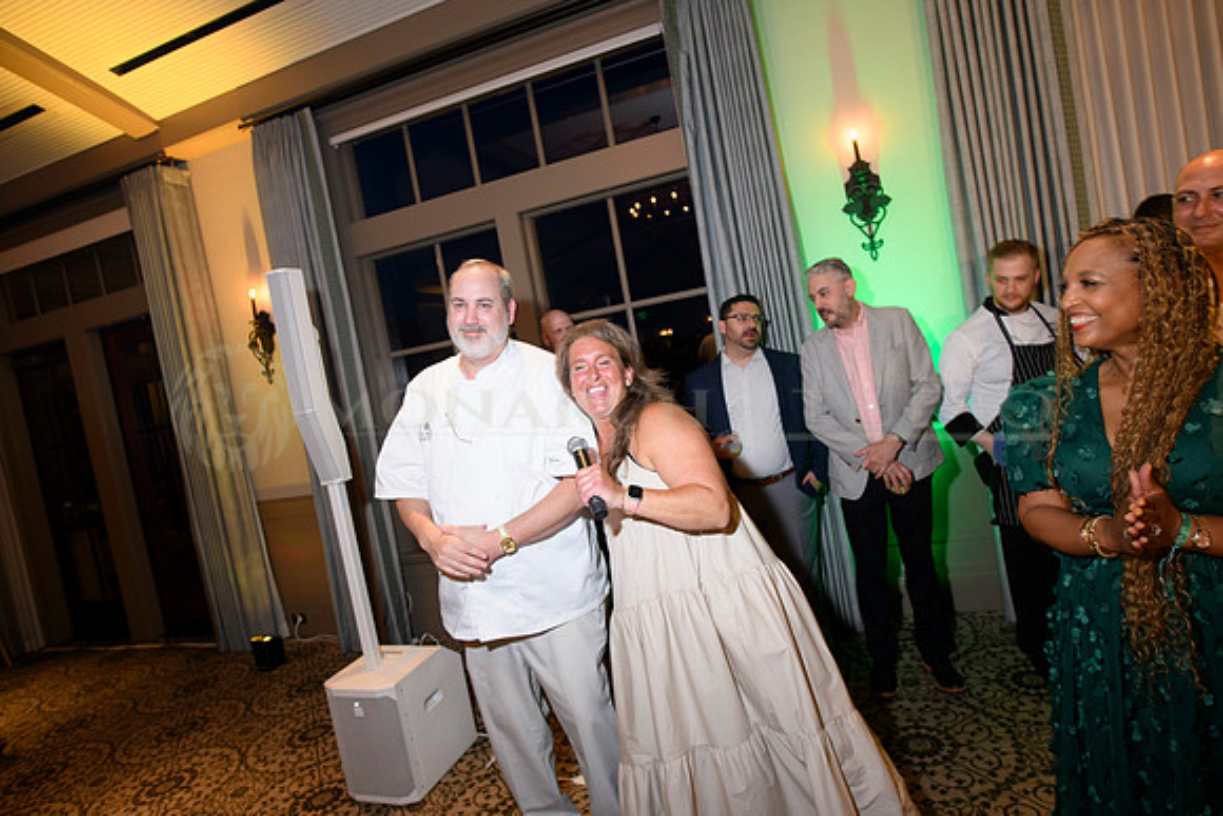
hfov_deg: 84.0
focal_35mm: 20
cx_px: 612
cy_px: 408
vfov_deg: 62.0
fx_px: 680
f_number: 5.6
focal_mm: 20
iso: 640
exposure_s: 1/40
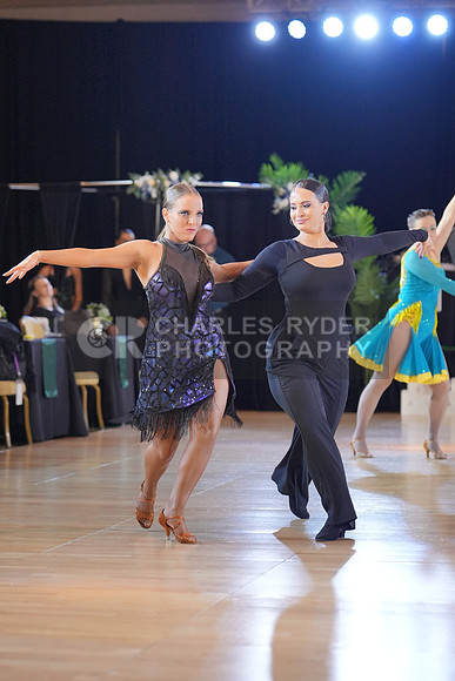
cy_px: 340
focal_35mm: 105
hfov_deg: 13.0
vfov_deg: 19.5
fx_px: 1989
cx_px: 228
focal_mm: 70
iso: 1600
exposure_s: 1/500
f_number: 2
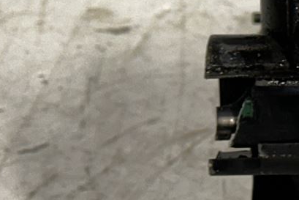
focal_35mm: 250
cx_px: 686
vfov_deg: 5.5
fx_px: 2077
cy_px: 50
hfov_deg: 7.7
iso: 50
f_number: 1.78
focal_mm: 6.86
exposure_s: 1/27
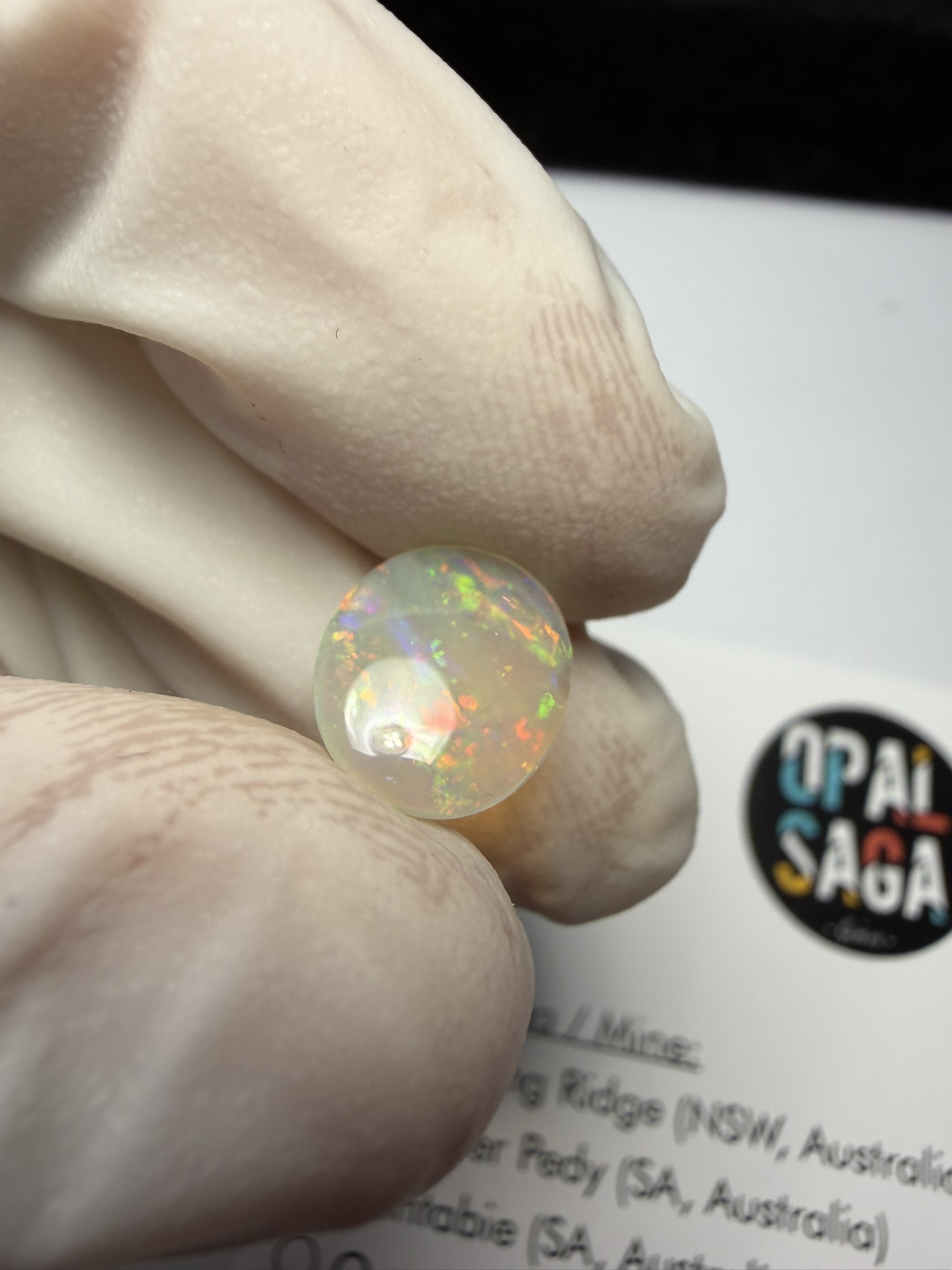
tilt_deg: -63.4
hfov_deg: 53.1
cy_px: 635
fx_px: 953
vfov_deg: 67.3
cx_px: 476
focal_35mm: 26
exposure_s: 1/100
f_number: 2.2
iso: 32
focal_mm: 2.22
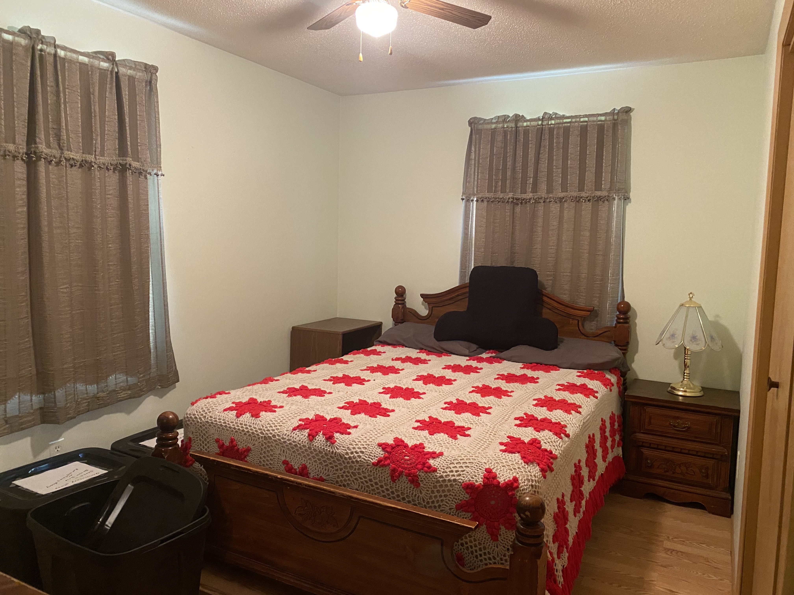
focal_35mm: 26
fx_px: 596
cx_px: 397
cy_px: 298
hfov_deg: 67.3
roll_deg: -1.9
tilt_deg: -6.4
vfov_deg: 53.1
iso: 500
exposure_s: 1/30
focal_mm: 4.25
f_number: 1.8
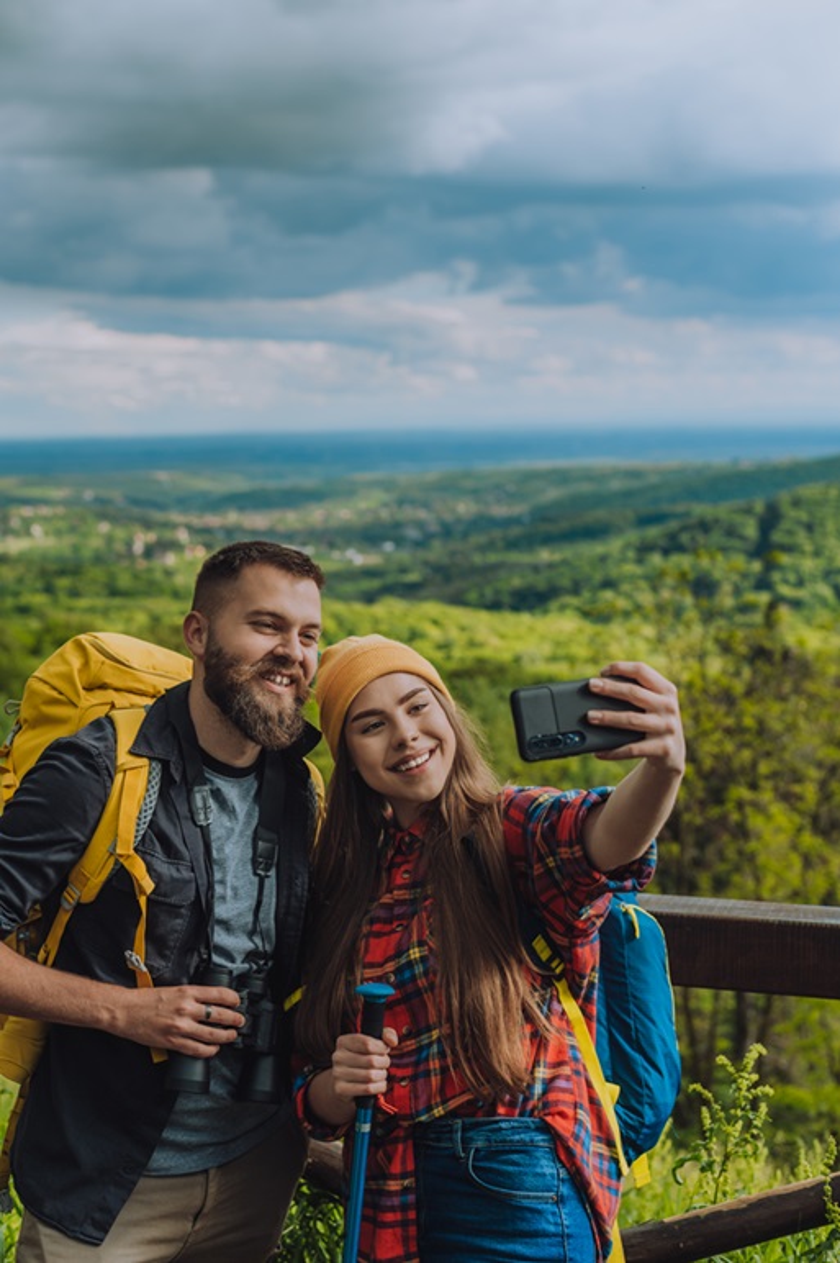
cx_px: 420
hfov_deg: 27.0
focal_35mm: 50
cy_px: 632
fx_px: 1752
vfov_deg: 39.6
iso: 100
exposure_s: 1/400
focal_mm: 50
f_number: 4
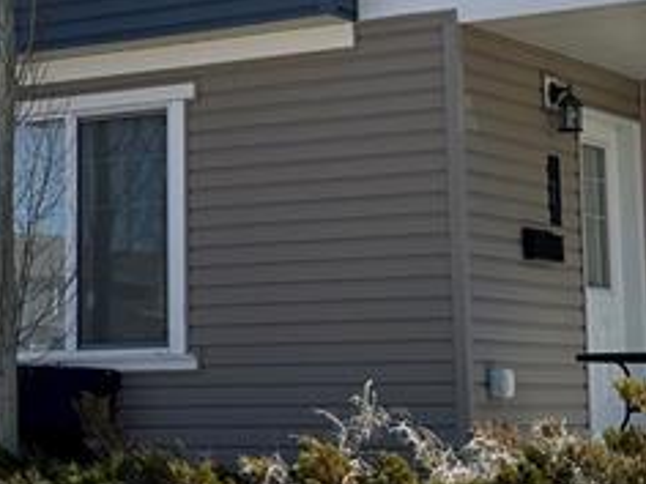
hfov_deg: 17.3
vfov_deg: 13.0
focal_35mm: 113
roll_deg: +1.2
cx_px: 167
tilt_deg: +8.4
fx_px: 2109
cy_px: 63
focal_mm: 5.1
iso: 50
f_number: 1.6
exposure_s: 1/2632
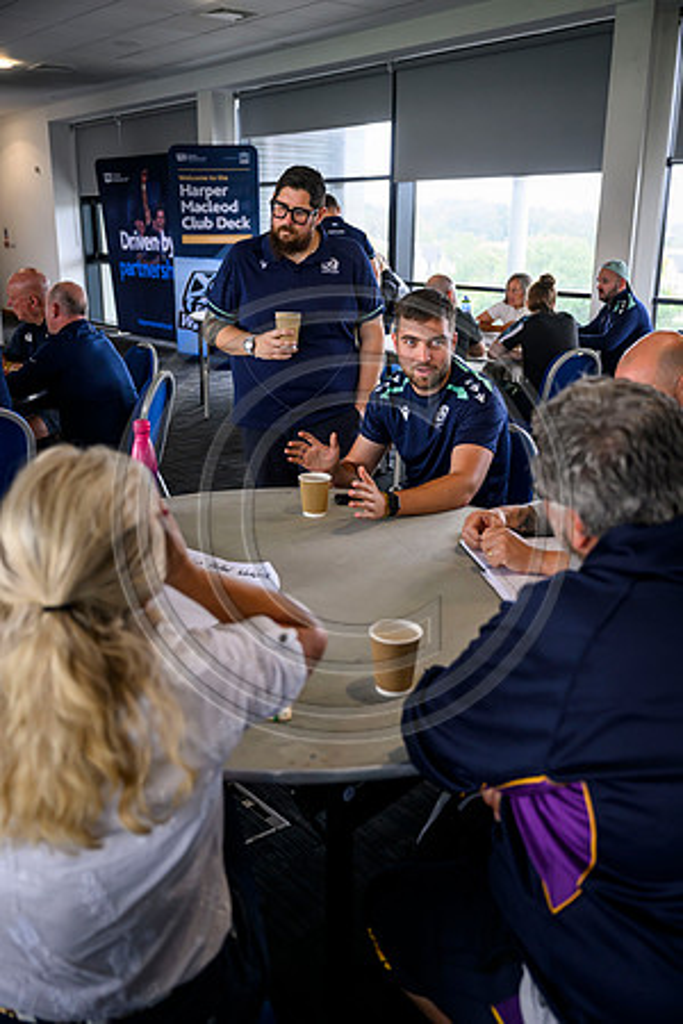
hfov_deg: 40.0
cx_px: 342
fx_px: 939
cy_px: 512
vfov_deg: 57.2
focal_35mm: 33
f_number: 3.2
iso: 1600
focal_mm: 33
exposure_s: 1/400
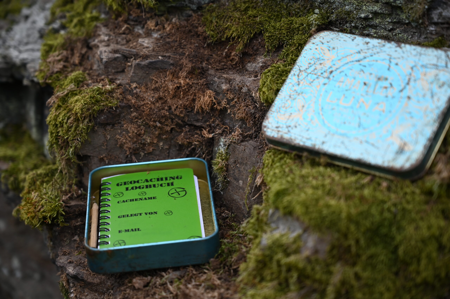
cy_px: 150
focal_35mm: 70
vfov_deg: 19.4
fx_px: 874
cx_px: 225
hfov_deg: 28.9
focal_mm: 70
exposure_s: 1/250
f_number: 4
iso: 320
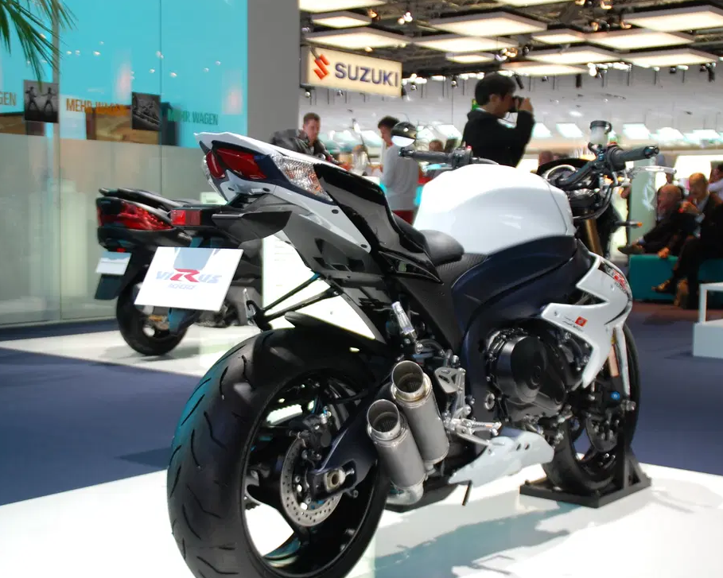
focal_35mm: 52
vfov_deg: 29.1
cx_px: 365
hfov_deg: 36.0
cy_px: 289
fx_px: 1113
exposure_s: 1/80
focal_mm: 28
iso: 400
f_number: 4.5
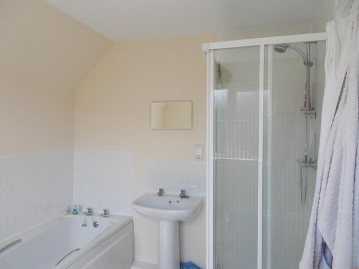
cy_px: 134
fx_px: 270
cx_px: 180
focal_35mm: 26
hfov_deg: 67.3
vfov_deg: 53.0
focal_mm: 4.6
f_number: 3.2
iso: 80
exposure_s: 1/80
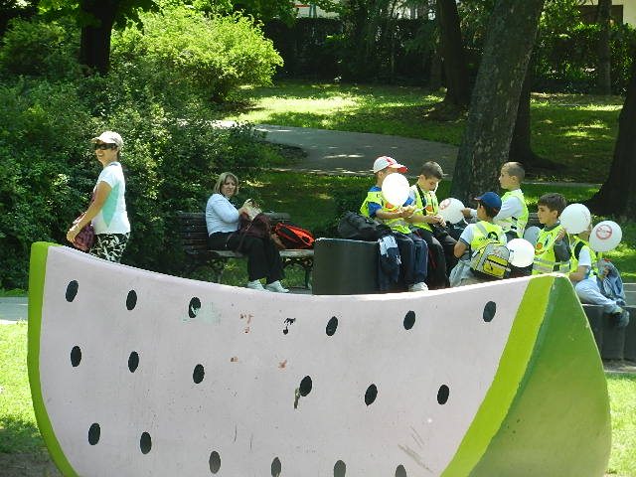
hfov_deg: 12.0
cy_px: 238
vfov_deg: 9.0
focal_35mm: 165
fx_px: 3032
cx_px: 318
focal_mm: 29.7
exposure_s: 1/125
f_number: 5.3
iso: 160
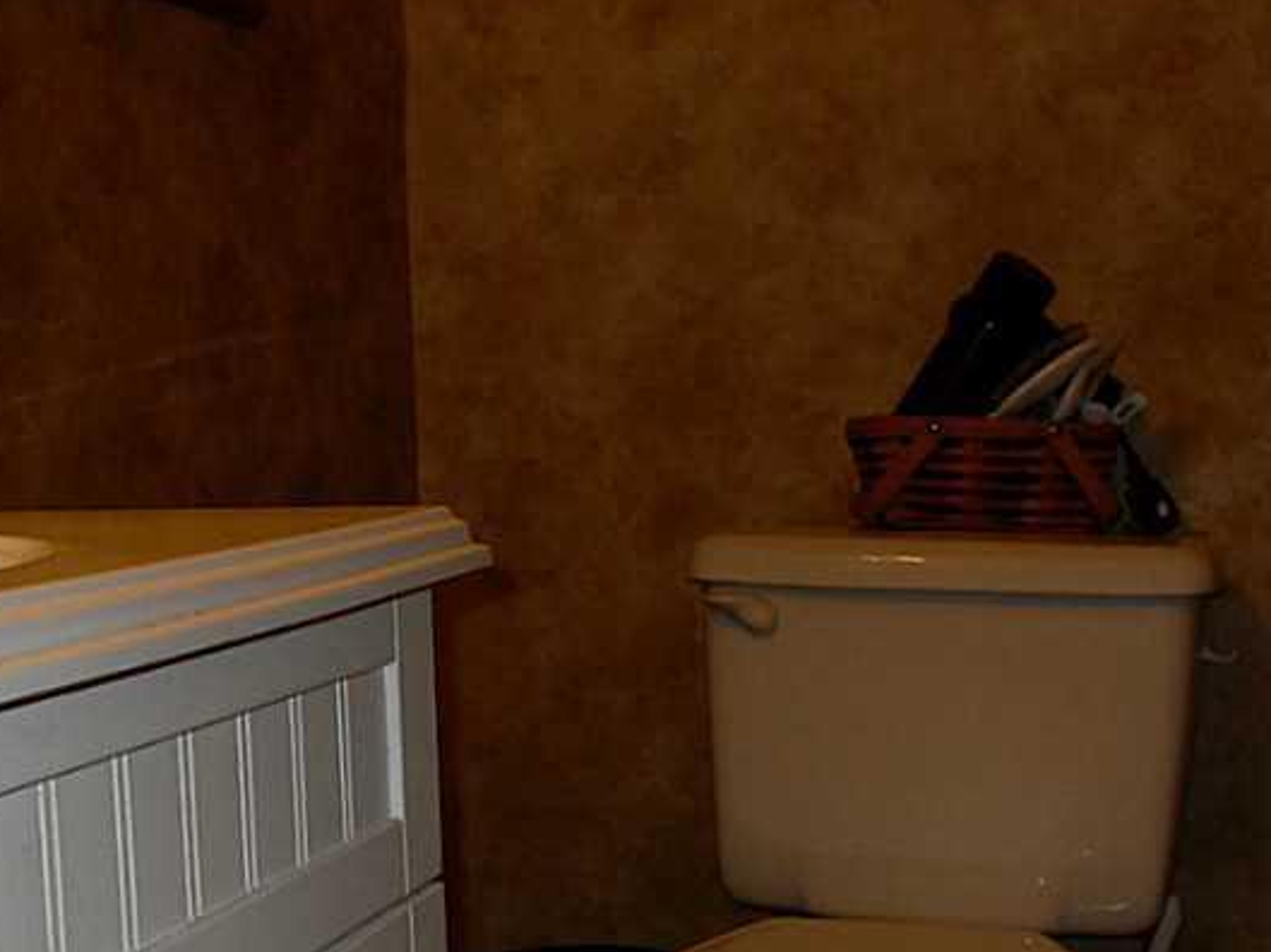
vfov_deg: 26.0
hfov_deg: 34.4
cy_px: 579
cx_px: 617
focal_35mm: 56
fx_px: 2055
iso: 100
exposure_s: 1/45
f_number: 2.8
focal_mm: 6.3
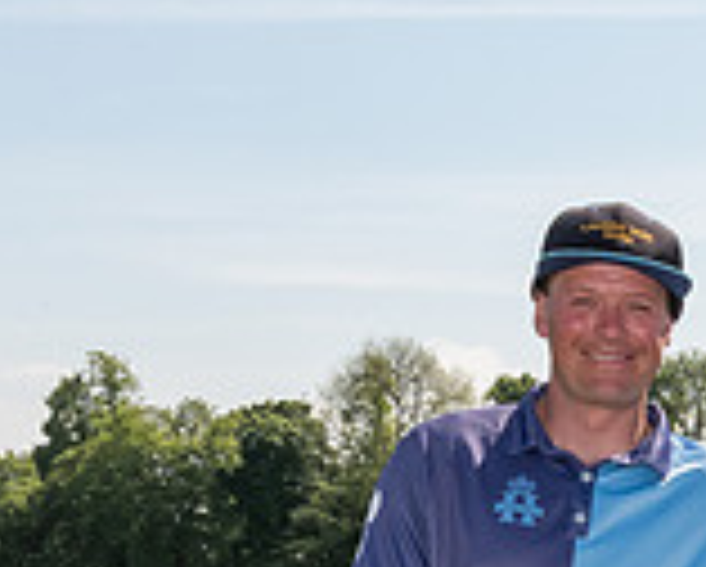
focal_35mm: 135
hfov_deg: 12.8
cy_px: 741
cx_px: 1302
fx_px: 2824
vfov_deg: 11.2
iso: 640
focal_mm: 32
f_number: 20
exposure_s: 1/250
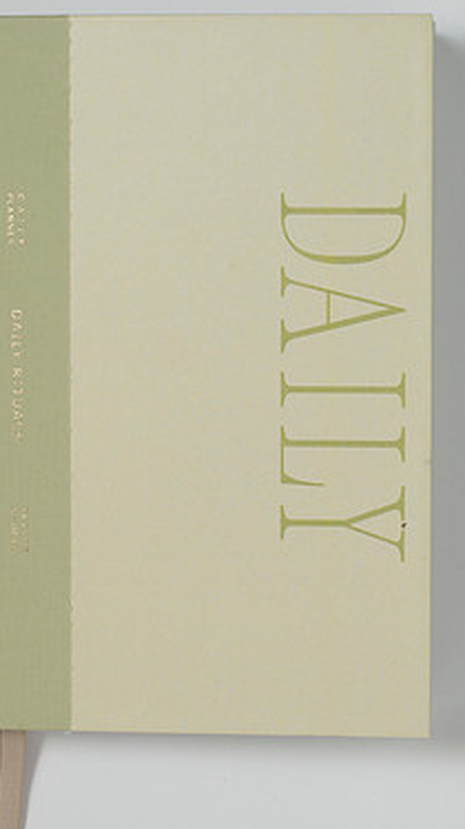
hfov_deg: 9.8
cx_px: 198
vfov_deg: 17.4
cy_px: 427
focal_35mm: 123
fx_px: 2700
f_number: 10
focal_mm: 50
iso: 200
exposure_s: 1/200
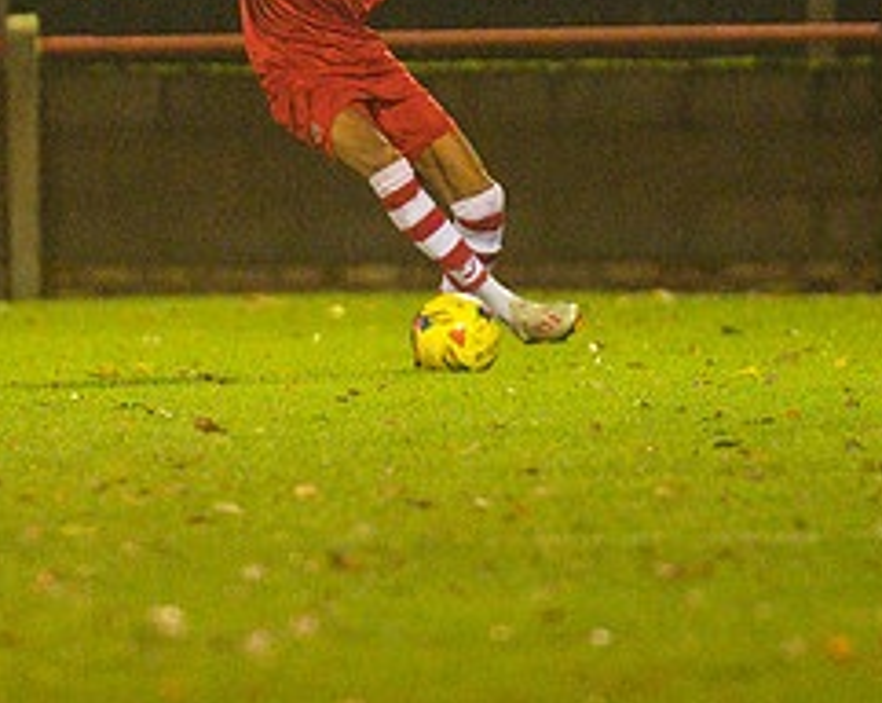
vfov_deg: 1.3
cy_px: 187
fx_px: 30961
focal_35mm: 1188
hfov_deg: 1.6
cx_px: 279
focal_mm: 300
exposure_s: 1/640
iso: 5000
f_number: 2.8
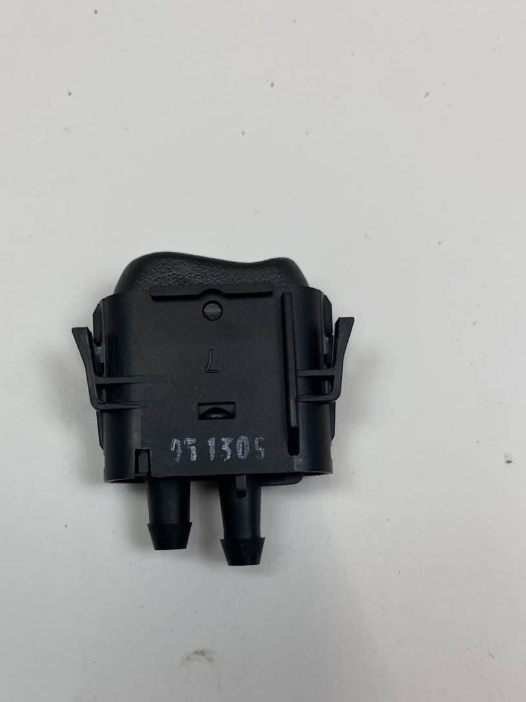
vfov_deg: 53.2
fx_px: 689
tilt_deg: -79.5
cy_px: 449
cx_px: 200
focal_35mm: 34
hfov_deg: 41.5
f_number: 1.8
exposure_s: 1/100
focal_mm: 4.25
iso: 32
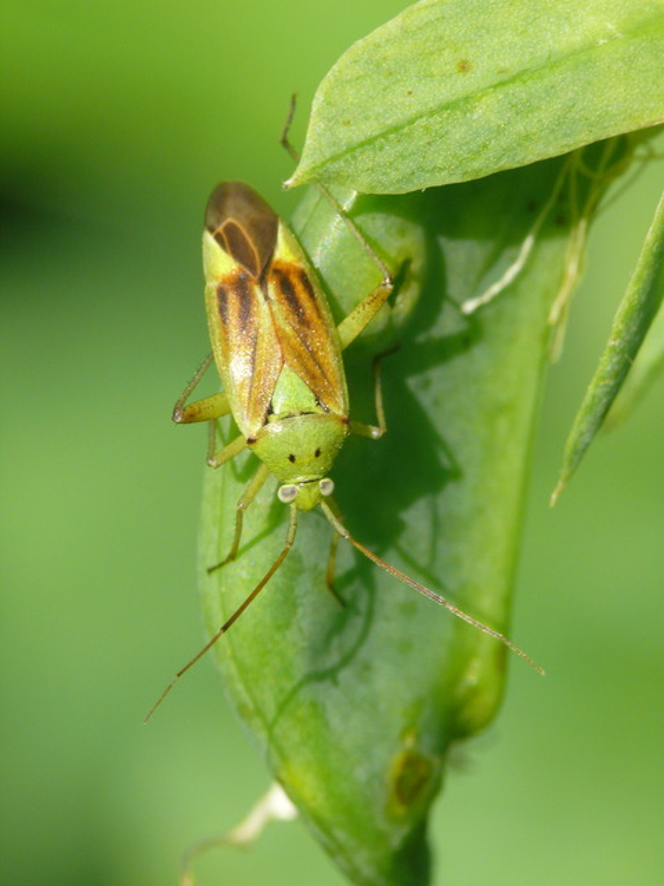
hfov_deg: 3.6
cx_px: 332
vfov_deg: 4.8
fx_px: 10614
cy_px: 443
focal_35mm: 415
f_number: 11
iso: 200
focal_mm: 87.7
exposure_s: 1/200
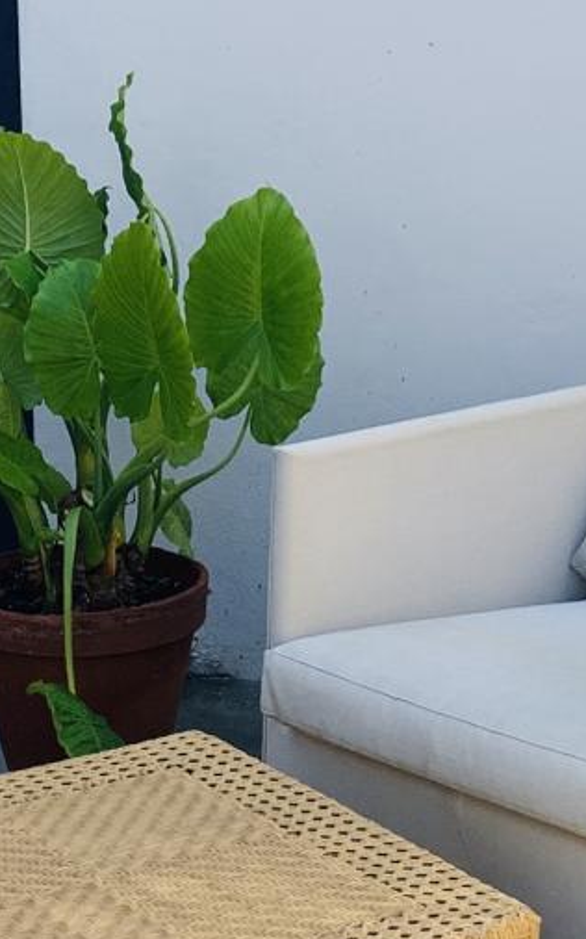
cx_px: 126
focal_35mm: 109
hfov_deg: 12.0
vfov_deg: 19.0
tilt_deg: -9.3
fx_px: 2787
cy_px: 293
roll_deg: +1.3
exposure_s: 1/928
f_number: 1.8
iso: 25
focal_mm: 4.25
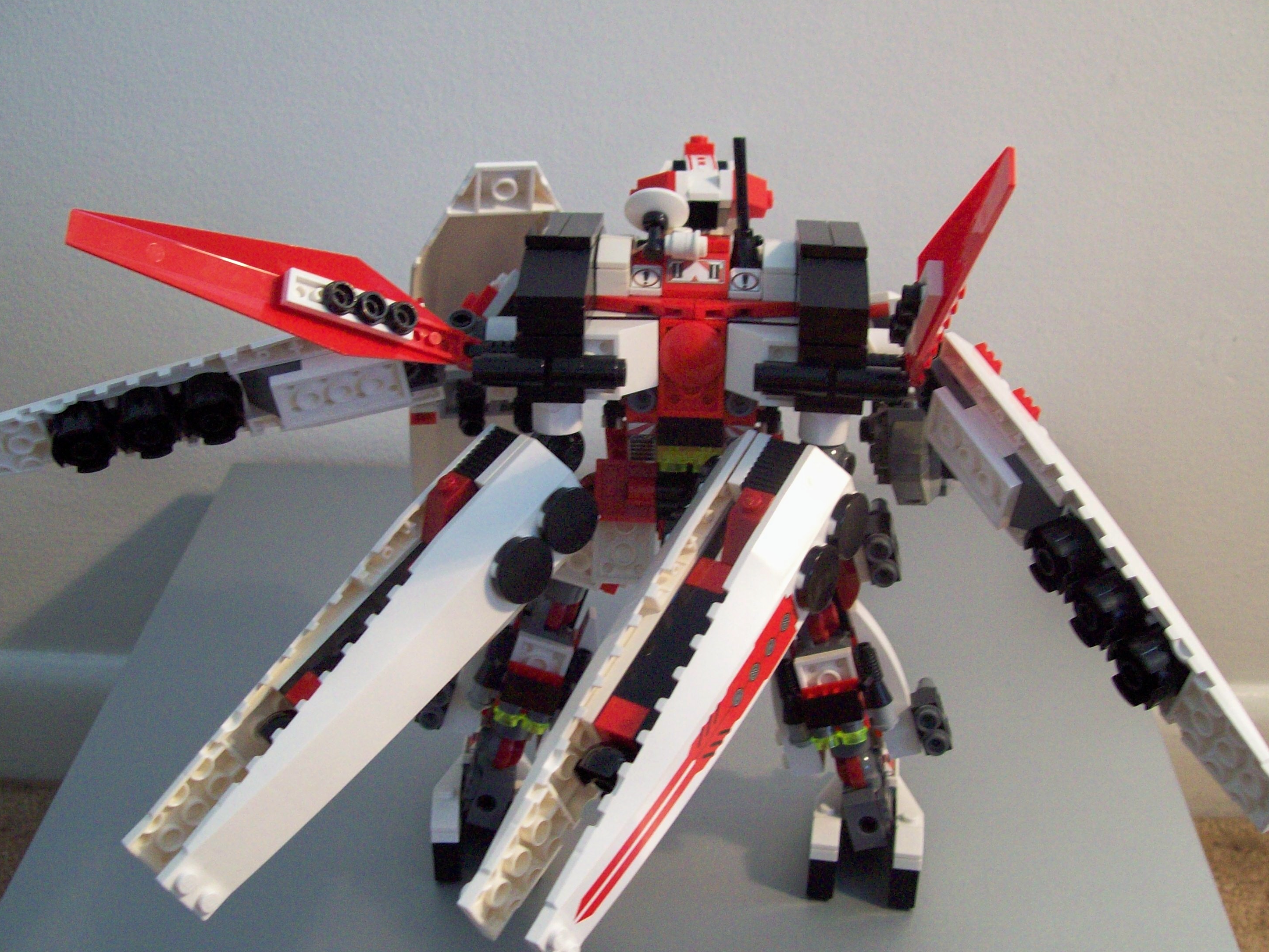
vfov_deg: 35.1
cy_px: 499
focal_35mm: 41
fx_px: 1503
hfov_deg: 45.8
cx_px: 606
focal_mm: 6
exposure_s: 1/15.8
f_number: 2.7
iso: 160
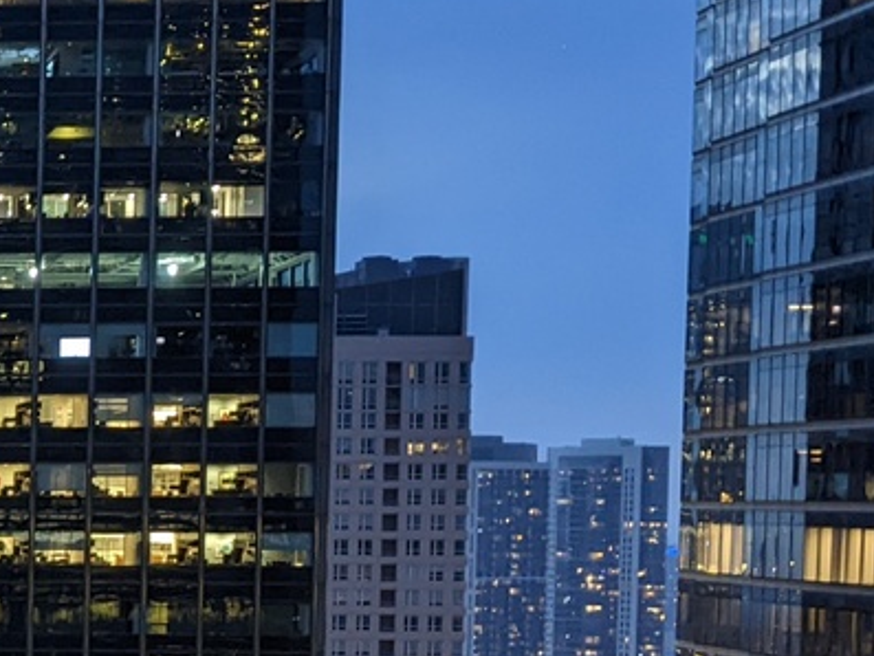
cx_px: -473
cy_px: 614
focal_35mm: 98
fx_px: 2475
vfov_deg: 14.9
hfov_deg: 17.7
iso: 189
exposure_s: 1/24
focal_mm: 4.44
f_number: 1.8
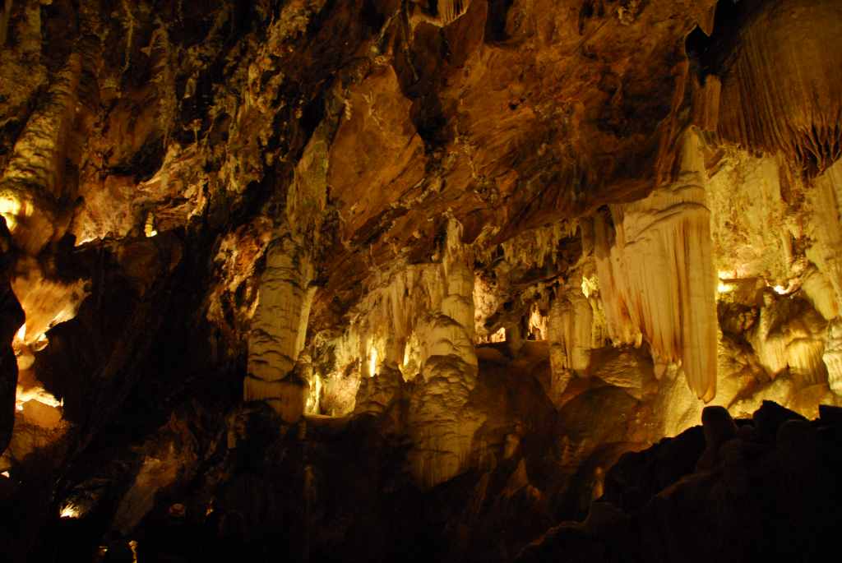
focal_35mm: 27
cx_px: 421
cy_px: 282
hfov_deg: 67.3
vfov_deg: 48.0
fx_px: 632
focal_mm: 18
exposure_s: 1/15
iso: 1400
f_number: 3.5
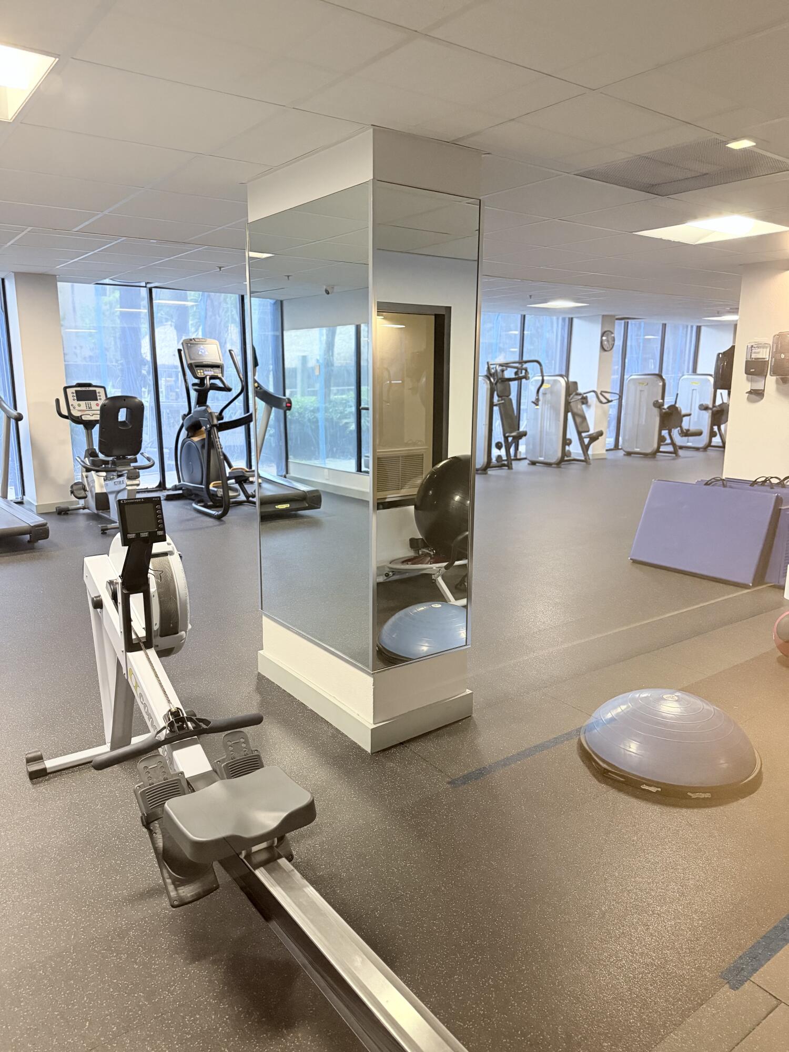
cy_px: 526
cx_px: 394
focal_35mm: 24
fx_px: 729
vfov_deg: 71.6
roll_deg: +0.0
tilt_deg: -12.4
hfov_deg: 56.8
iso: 800
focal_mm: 6.76
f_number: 1.78
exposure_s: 1/60
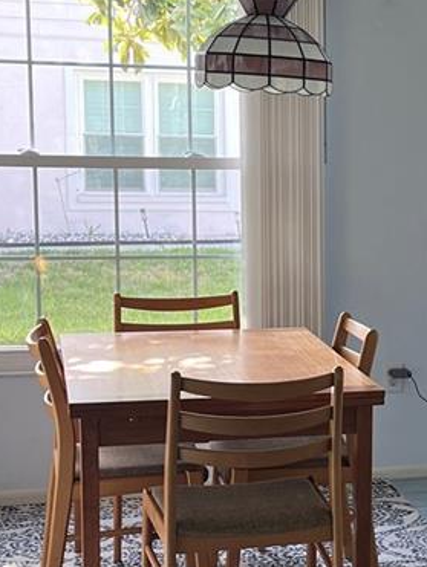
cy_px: 324
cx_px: 557
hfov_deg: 16.6
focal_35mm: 84
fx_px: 1379
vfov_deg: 23.2
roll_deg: -1.3
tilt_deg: -9.2
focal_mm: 5.1
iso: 125
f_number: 1.6
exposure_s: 1/120
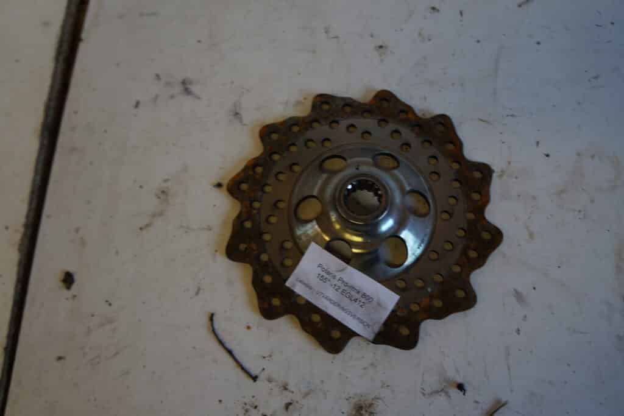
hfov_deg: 67.4
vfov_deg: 47.9
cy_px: 208
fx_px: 468
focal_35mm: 27
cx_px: 312
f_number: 3.5
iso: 320
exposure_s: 1/60
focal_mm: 18
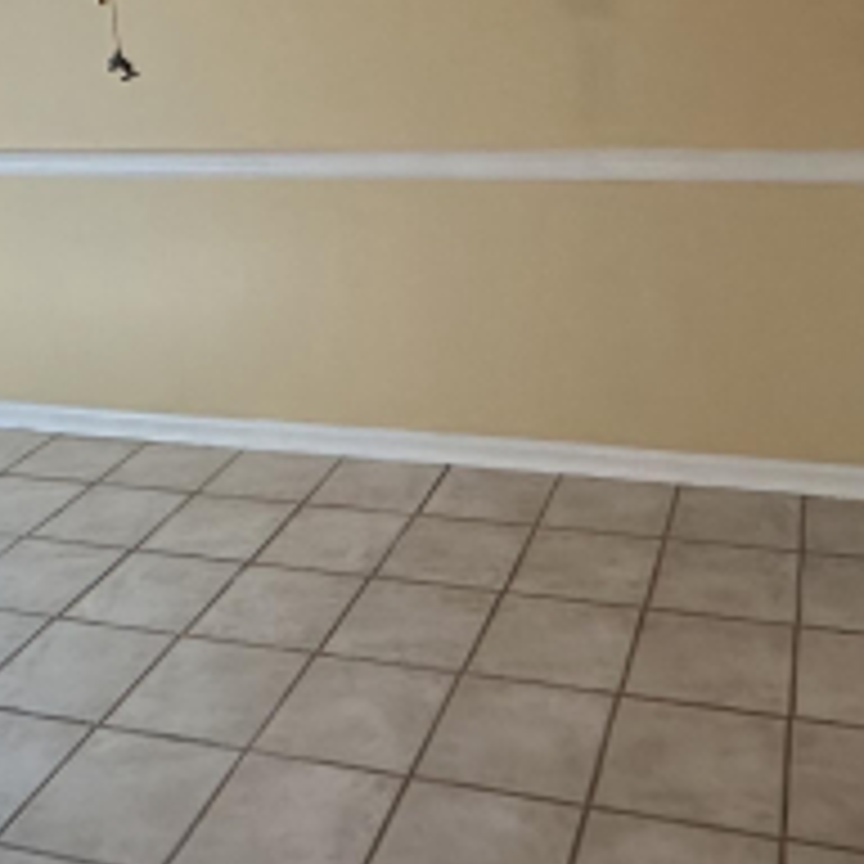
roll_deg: +2.4
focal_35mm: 43
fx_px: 1214
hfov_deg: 39.2
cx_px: 448
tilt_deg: -14.5
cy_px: 261
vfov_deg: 38.5
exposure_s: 1/60
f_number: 2.2
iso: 400
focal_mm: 2.22
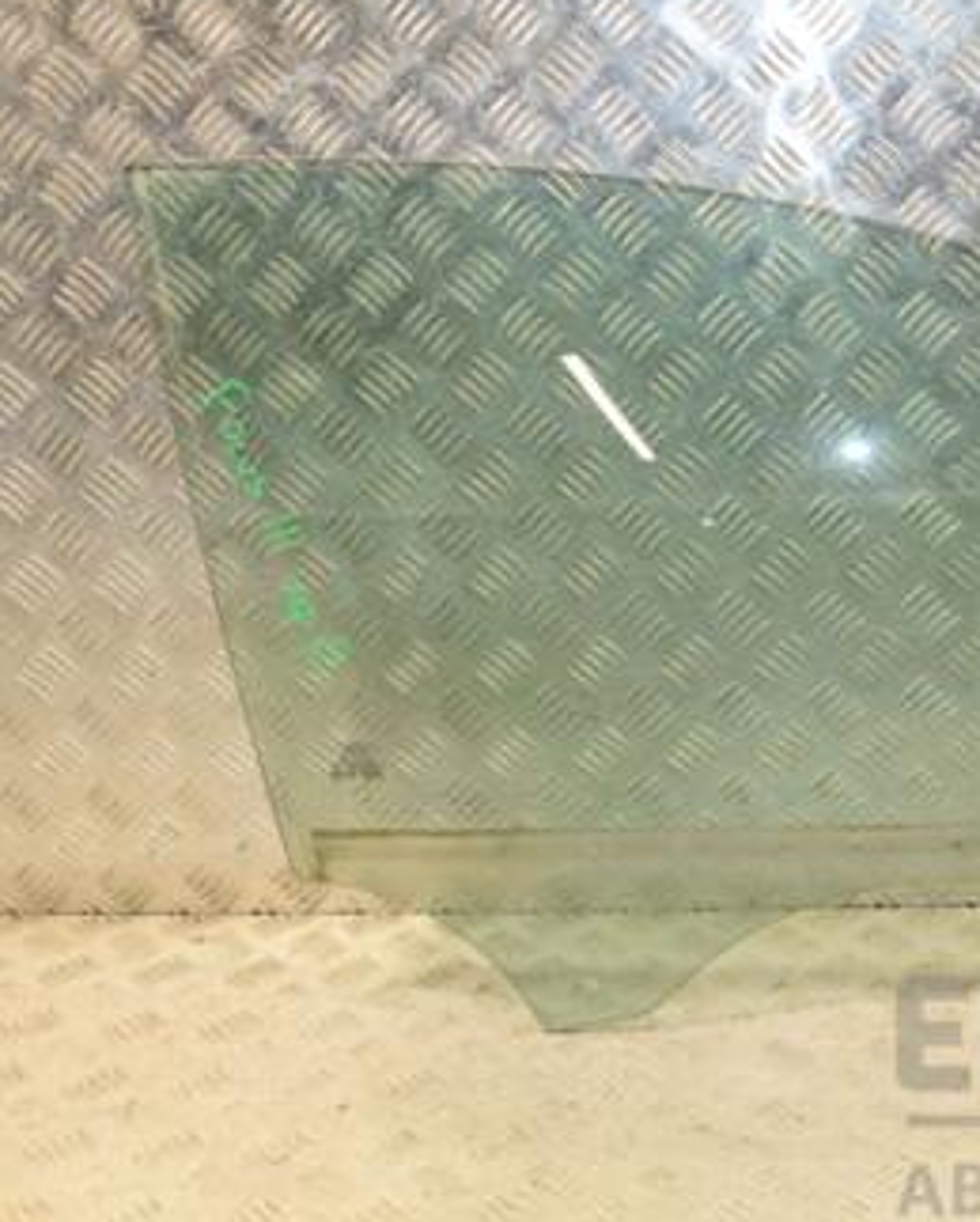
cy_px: 530
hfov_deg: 31.1
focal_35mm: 47
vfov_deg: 39.4
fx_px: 1702
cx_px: 825
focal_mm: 18
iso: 800
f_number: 6.3
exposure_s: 1/200
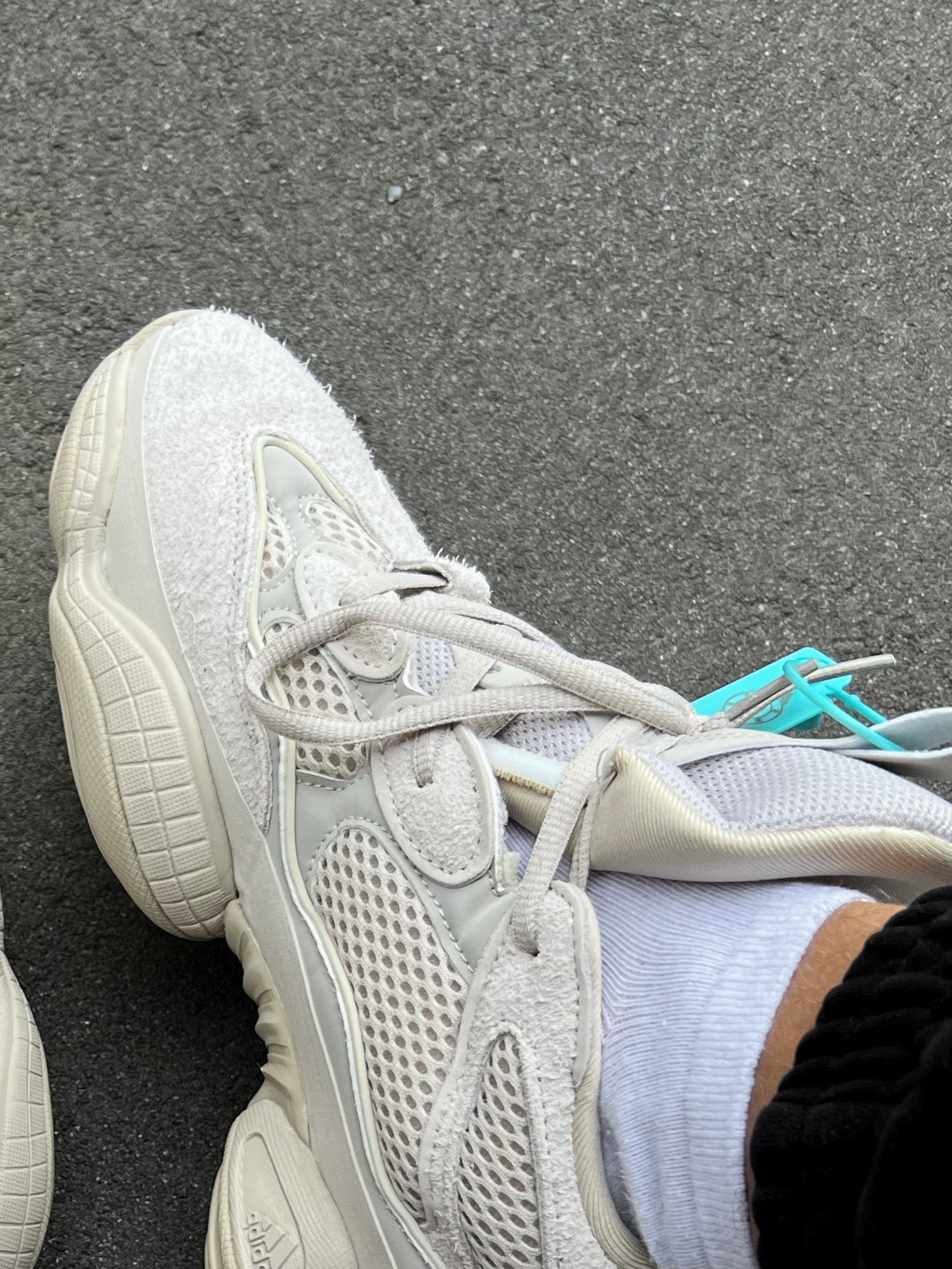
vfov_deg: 31.5
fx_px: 2163
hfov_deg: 23.9
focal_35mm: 59
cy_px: 1090
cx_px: 34
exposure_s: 1/763
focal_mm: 5.7
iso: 50
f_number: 1.5
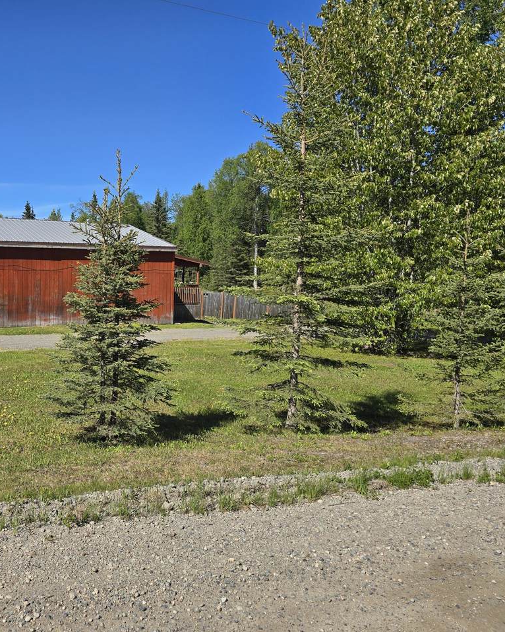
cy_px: 316
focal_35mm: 30
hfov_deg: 45.9
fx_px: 561
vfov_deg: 58.8
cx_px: 98
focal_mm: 6.3
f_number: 1.7
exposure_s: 1/994
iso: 12
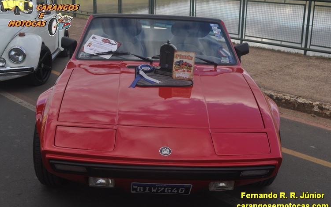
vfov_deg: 28.0
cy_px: 102
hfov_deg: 43.5
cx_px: 166
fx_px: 415
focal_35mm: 46
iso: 200
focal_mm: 30
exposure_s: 1/200
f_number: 7.1
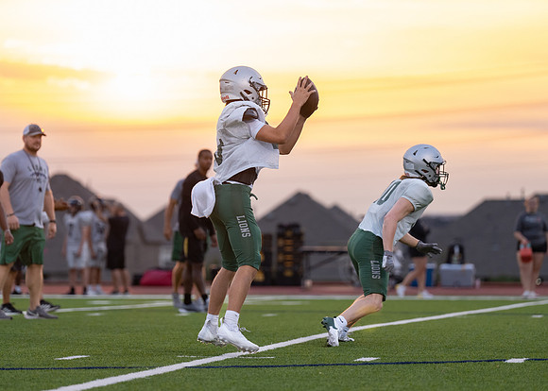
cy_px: 186
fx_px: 3033
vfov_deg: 7.4
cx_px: 250
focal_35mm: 195
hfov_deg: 10.3
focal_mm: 156
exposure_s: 1/1250
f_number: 2.8
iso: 1250
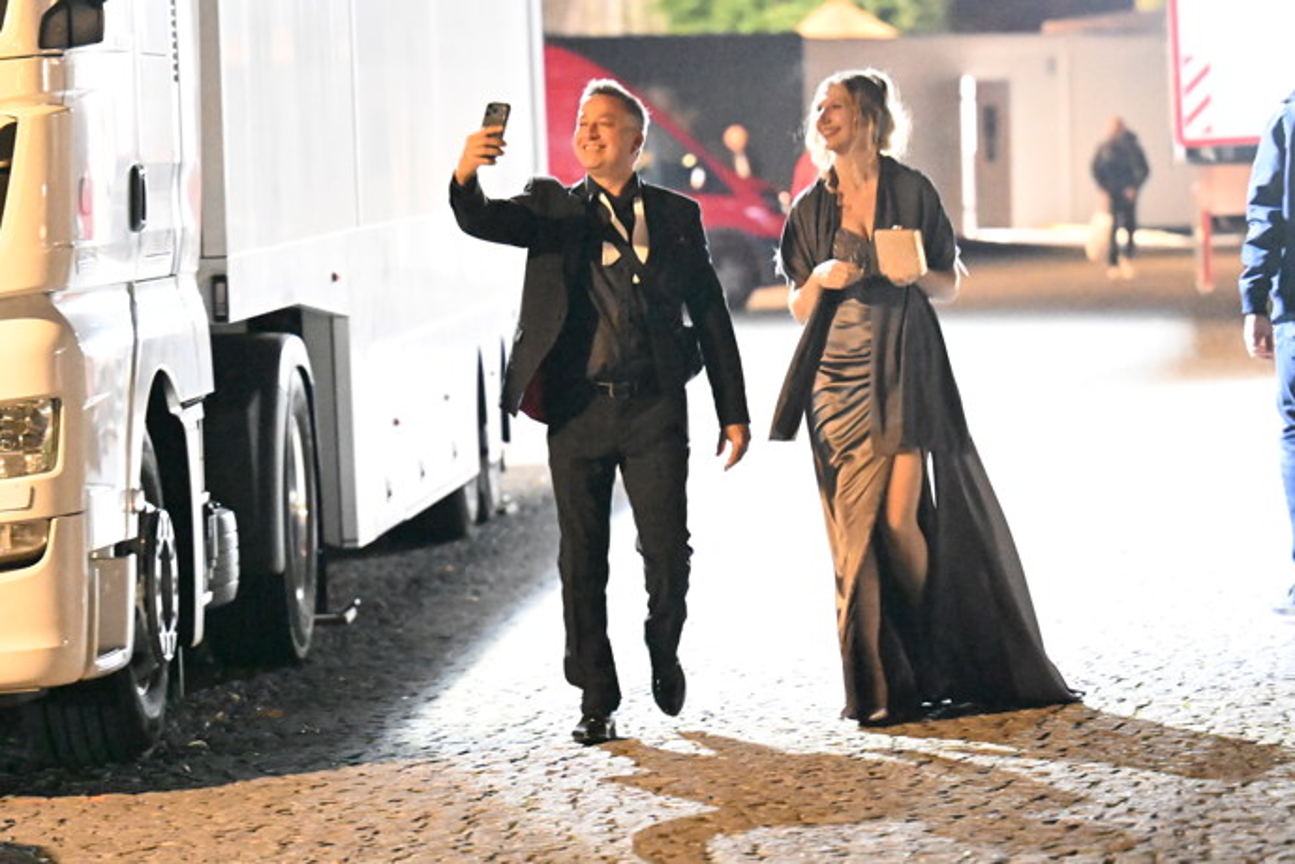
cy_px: 432
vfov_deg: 7.3
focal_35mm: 187
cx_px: 648
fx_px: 6726
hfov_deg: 11.0
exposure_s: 1/30
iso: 32000
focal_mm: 125
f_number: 2.8
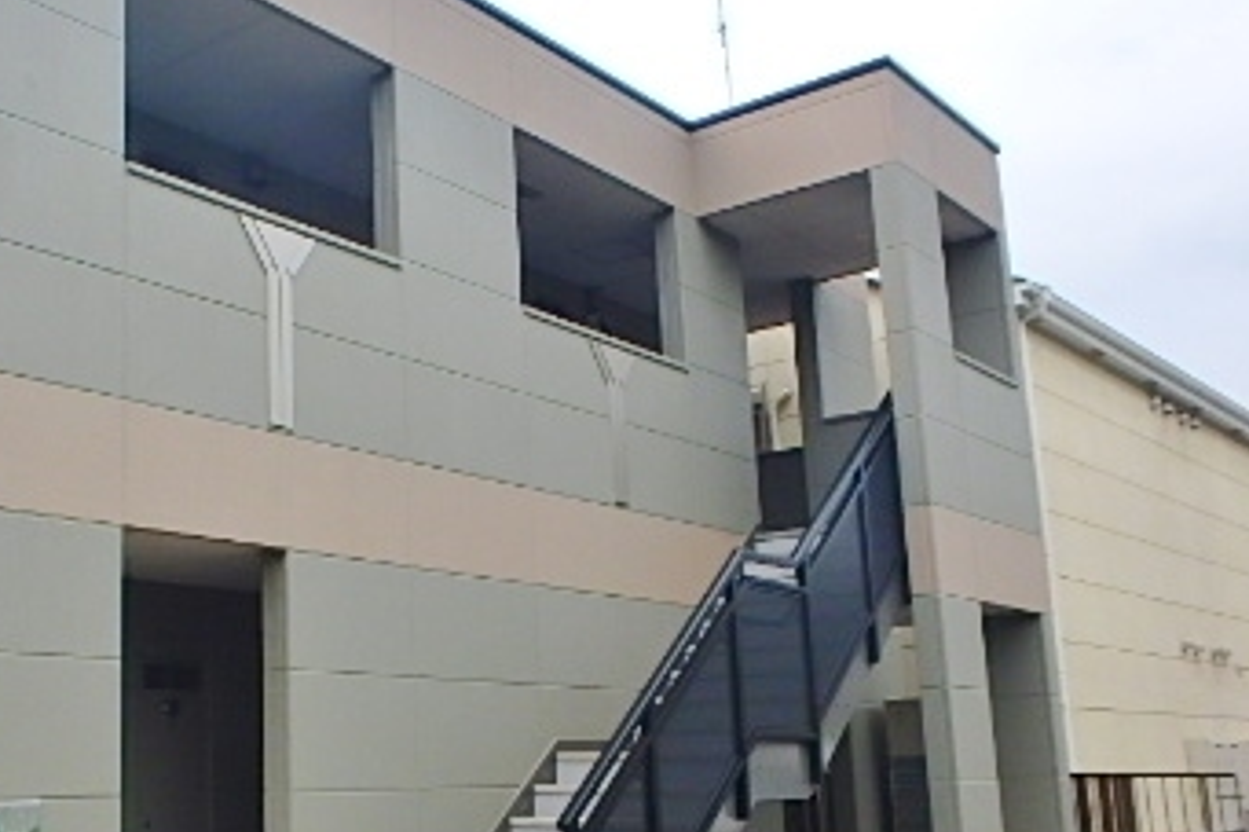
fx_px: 1422
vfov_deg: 32.5
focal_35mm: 41
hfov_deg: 44.1
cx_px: 179
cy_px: 513
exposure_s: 1/250
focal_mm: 3.7
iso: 125
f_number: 3.5
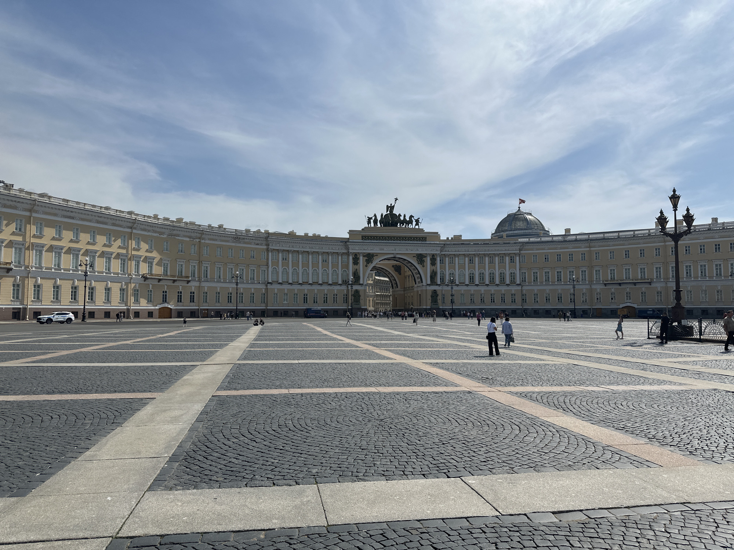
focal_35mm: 24
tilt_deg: +4.3
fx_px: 509
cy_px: 275
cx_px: 367
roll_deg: -0.1
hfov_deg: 71.6
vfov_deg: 56.8
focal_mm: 6.86
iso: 80
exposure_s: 1/10753
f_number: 1.78
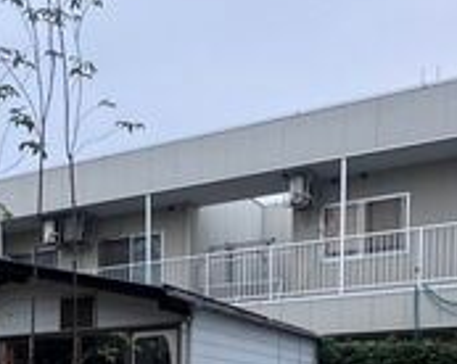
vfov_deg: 23.3
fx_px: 770
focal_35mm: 57
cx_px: 92
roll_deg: +0.2
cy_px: 485
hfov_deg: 32.2
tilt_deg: -3.9
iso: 40
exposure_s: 1/1395
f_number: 2.2
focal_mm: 2.22
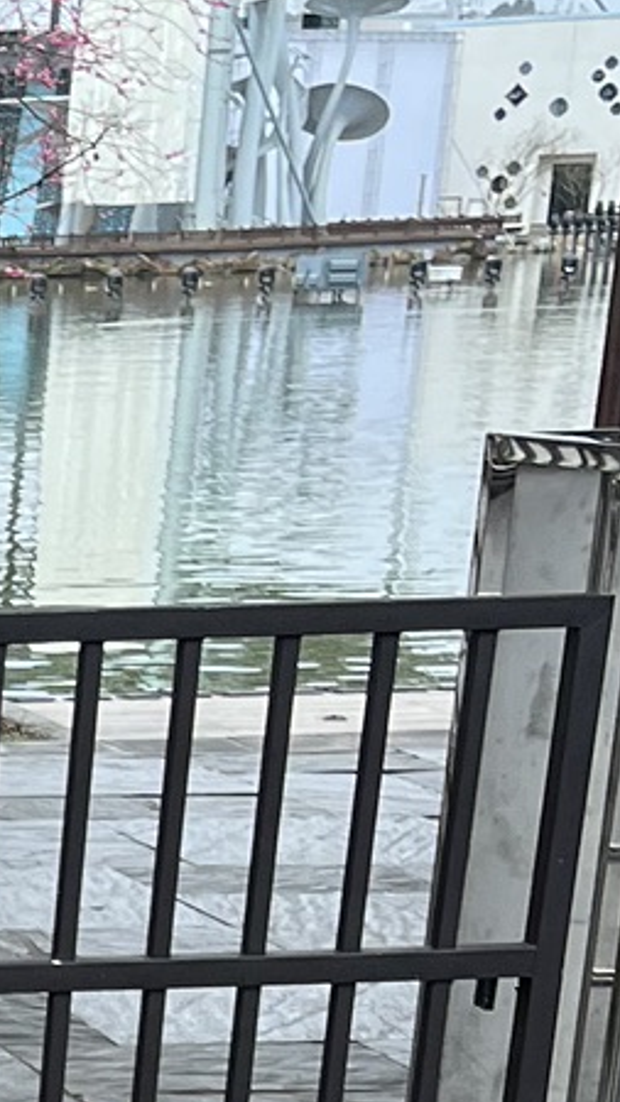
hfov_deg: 8.3
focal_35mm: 126
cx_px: -1169
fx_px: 3684
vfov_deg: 15.8
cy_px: 1589
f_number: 1.6
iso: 50
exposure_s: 1/481
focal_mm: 5.1
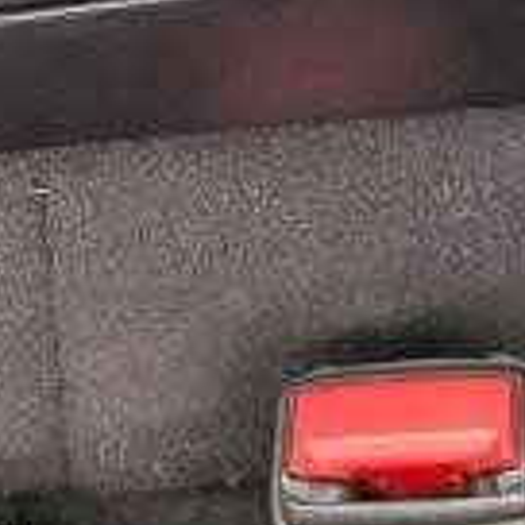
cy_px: -529
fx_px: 3415
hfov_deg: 8.6
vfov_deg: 8.3
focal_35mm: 199
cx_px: -222
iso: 600
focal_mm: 6.9
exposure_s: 1/840
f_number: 1.68
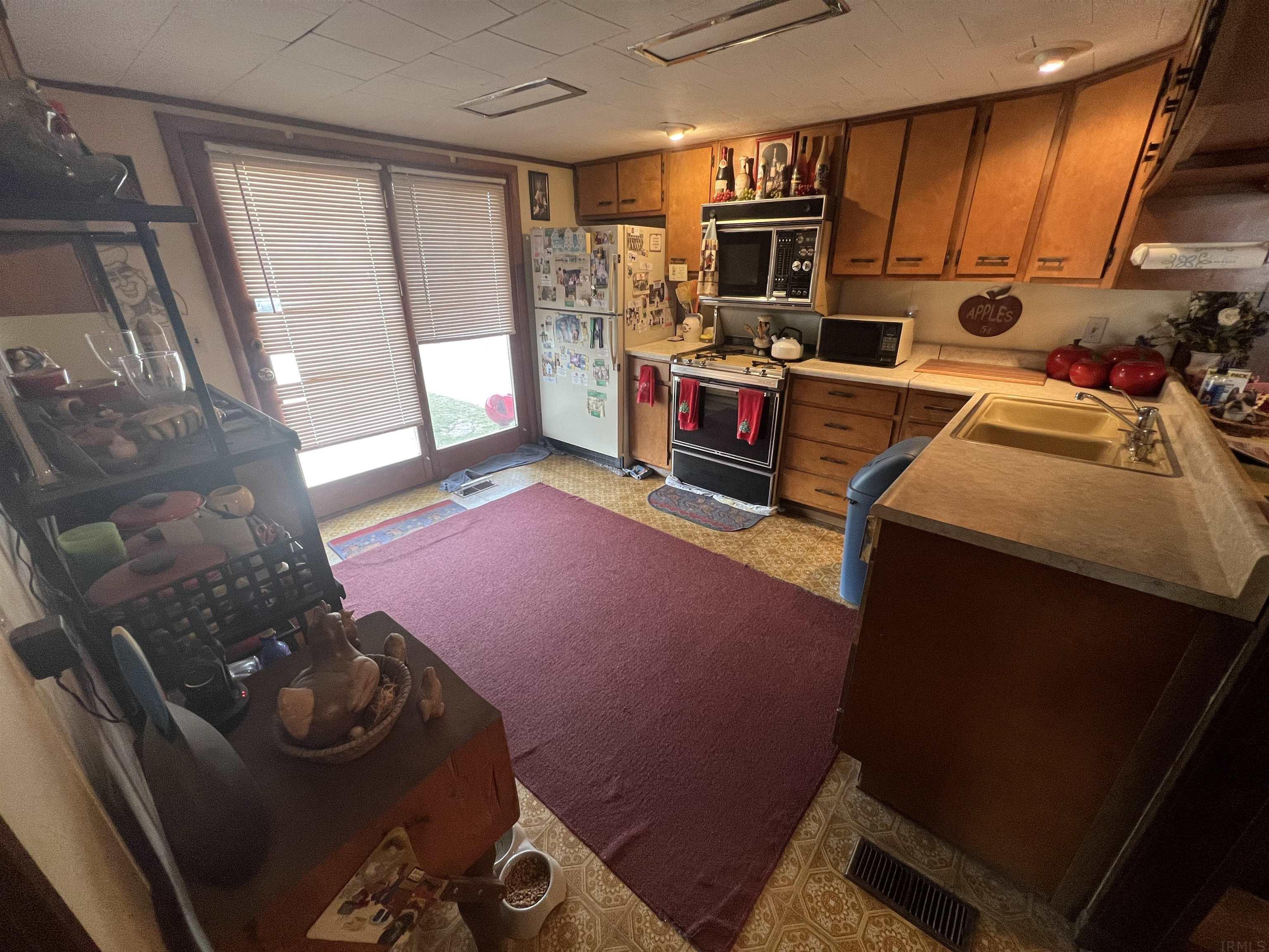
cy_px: 476
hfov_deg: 106.2
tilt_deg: -22.8
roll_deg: +0.0
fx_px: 477
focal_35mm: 13
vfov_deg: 89.9
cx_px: 634
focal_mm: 1.57
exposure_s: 1/60
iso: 160
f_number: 1.8
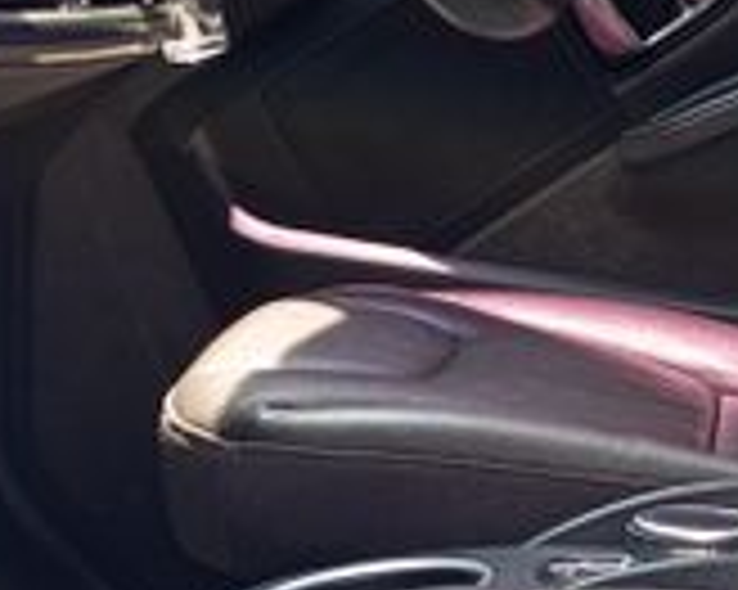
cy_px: 180
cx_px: 720
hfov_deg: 14.5
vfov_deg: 11.8
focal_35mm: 131
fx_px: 2860
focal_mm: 6.14
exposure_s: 1/120
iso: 320
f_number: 1.6
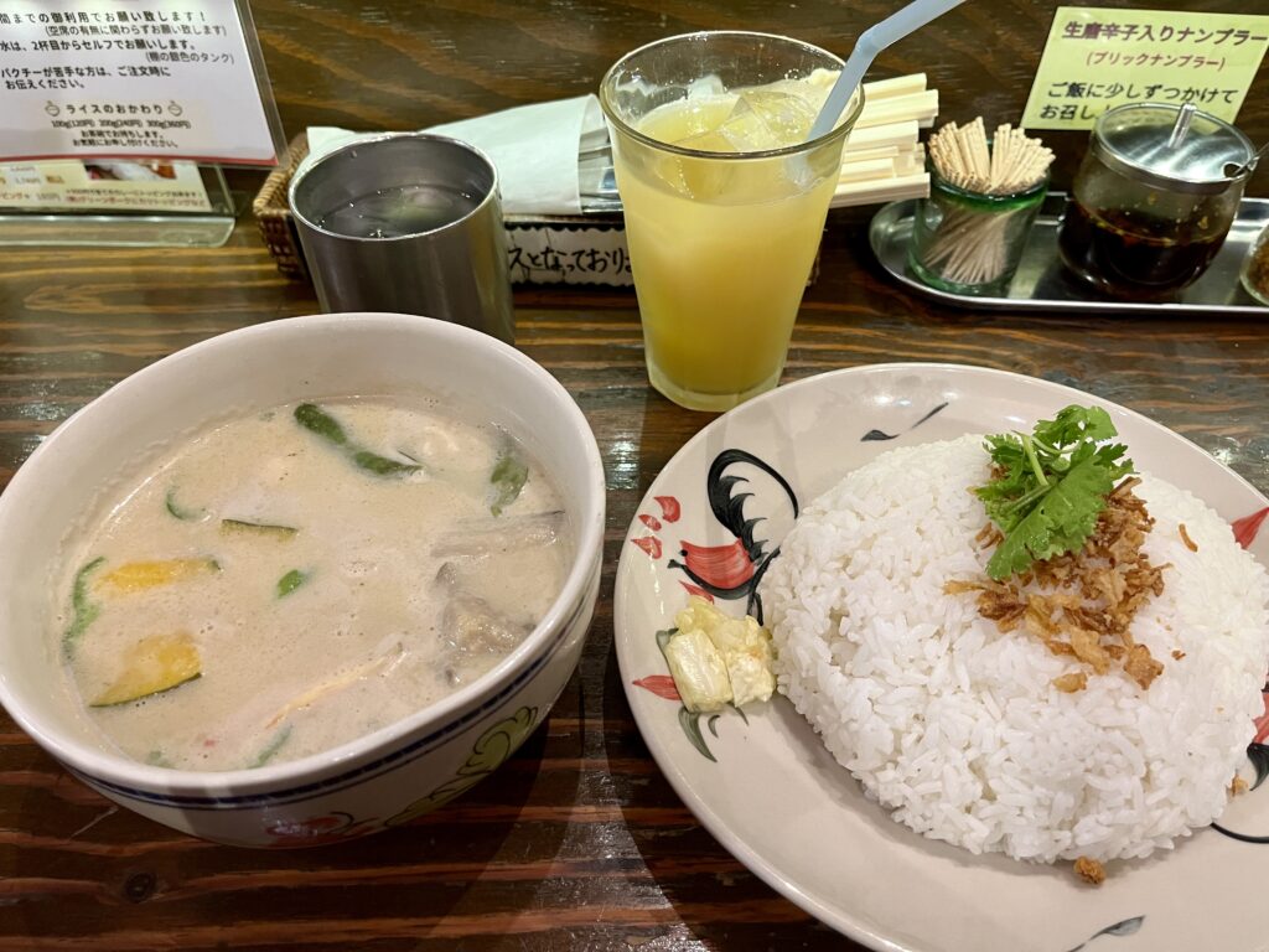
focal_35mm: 26
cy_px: 476
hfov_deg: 67.3
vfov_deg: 53.1
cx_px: 634
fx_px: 953
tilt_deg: -49.2
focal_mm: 5.1
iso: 250
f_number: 1.6
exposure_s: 1/60
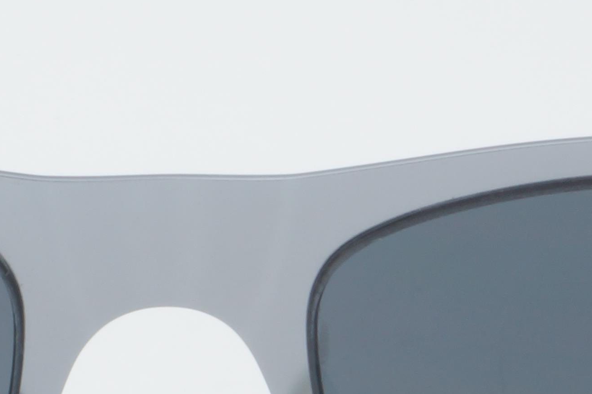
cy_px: 385
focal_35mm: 240
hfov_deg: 8.6
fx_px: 3951
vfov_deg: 5.7
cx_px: 168
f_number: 29
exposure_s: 1/3
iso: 100
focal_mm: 35
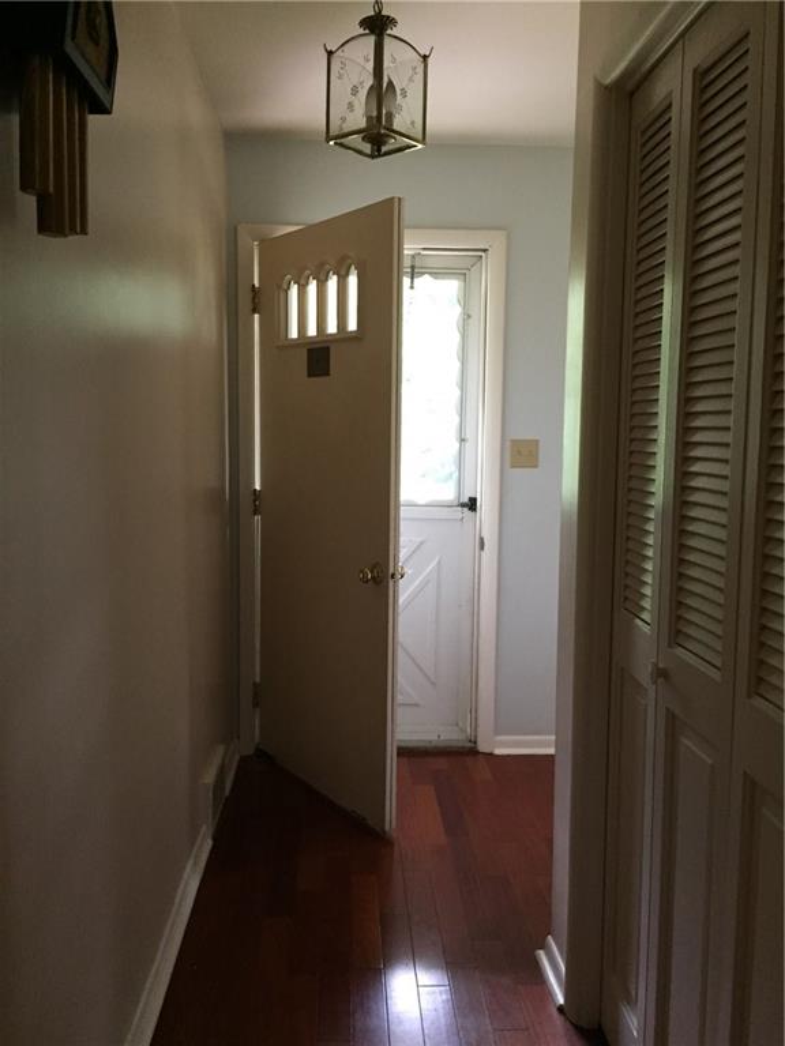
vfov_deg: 61.7
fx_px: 877
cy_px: 523
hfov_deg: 48.2
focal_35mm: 29
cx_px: 392
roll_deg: -1.2
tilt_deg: -5.8
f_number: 2.2
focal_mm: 4.15
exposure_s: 1/30
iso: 250
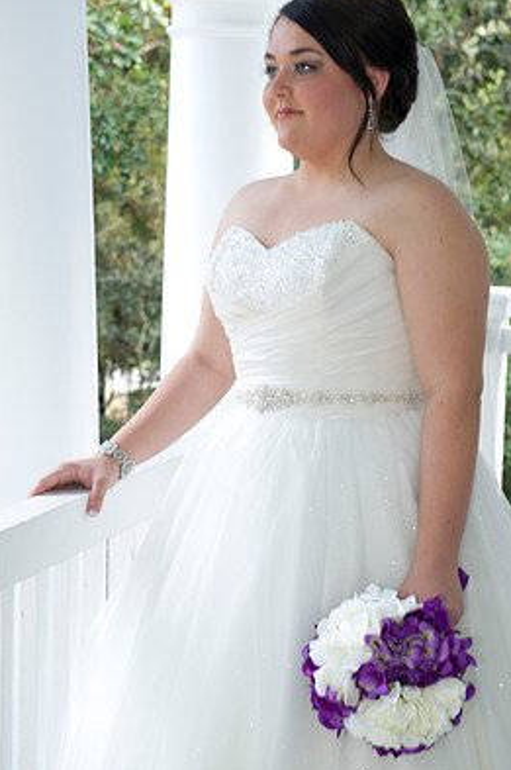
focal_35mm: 71
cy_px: 359
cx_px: 289
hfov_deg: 19.1
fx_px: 1516
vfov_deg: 28.5
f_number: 5.6
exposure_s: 1/50
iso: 320
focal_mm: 62
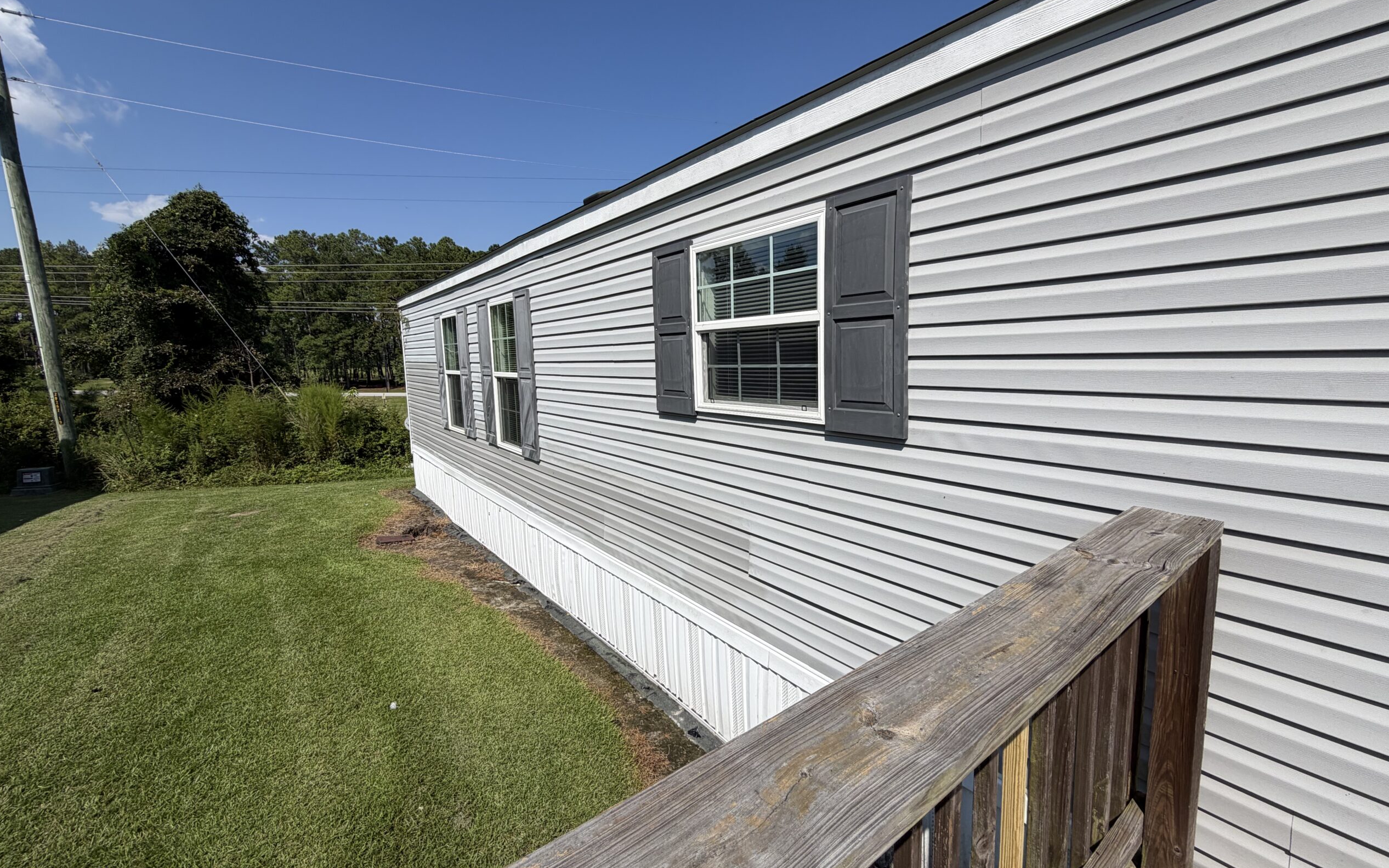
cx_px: 689
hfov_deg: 101.5
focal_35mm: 15
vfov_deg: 74.8
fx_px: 568
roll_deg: +0.6
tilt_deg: -4.5
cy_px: 416
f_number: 2.2
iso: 20
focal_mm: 2.22
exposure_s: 1/1312
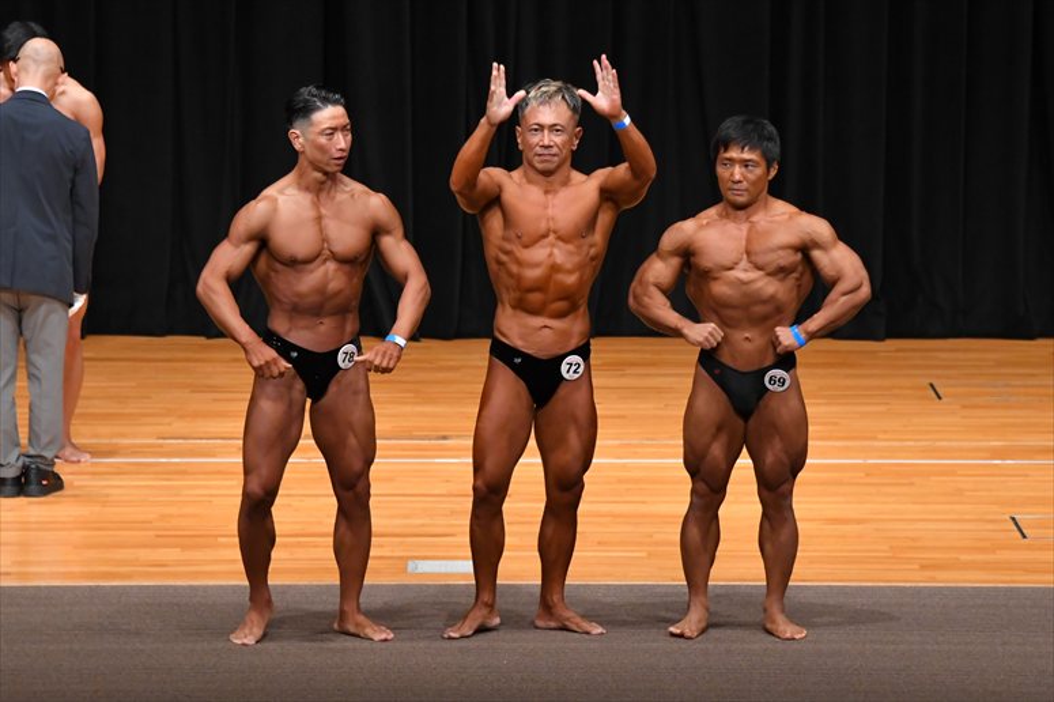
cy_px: 351
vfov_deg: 6.3
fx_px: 6350
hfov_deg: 9.5
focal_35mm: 217
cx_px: 527
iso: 4000
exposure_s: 1/400
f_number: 5.6
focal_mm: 145
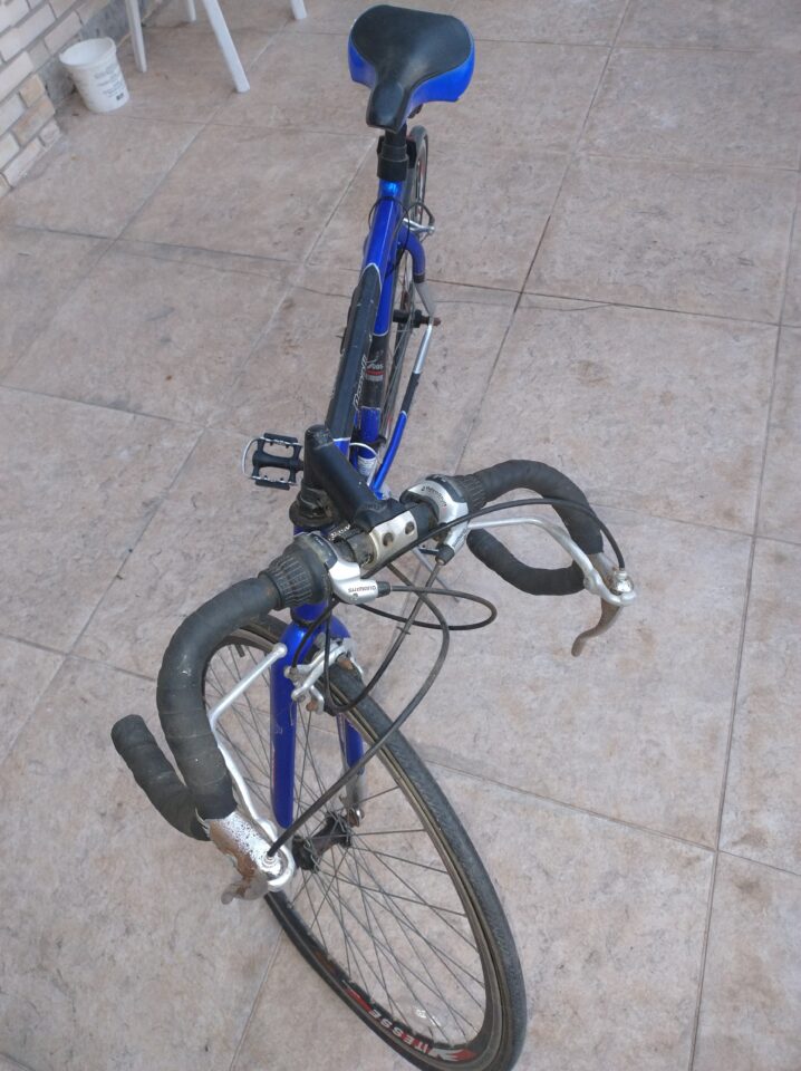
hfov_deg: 54.8
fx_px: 773
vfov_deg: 69.4
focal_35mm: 25
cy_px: 536
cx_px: 400
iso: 859
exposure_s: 1/50
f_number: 1.7
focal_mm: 4.71
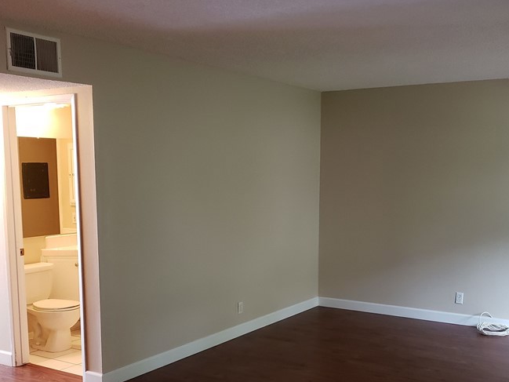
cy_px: 263
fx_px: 603
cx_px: 307
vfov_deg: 34.7
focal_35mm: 41
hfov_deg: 45.5
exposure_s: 1/120
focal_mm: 4.3
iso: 500
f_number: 1.5
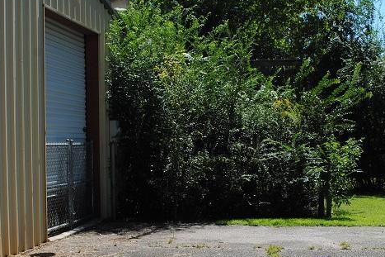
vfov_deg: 16.8
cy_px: 177
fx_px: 866
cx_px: 272
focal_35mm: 81
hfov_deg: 24.9
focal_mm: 26
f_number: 8
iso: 100
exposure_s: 1/250
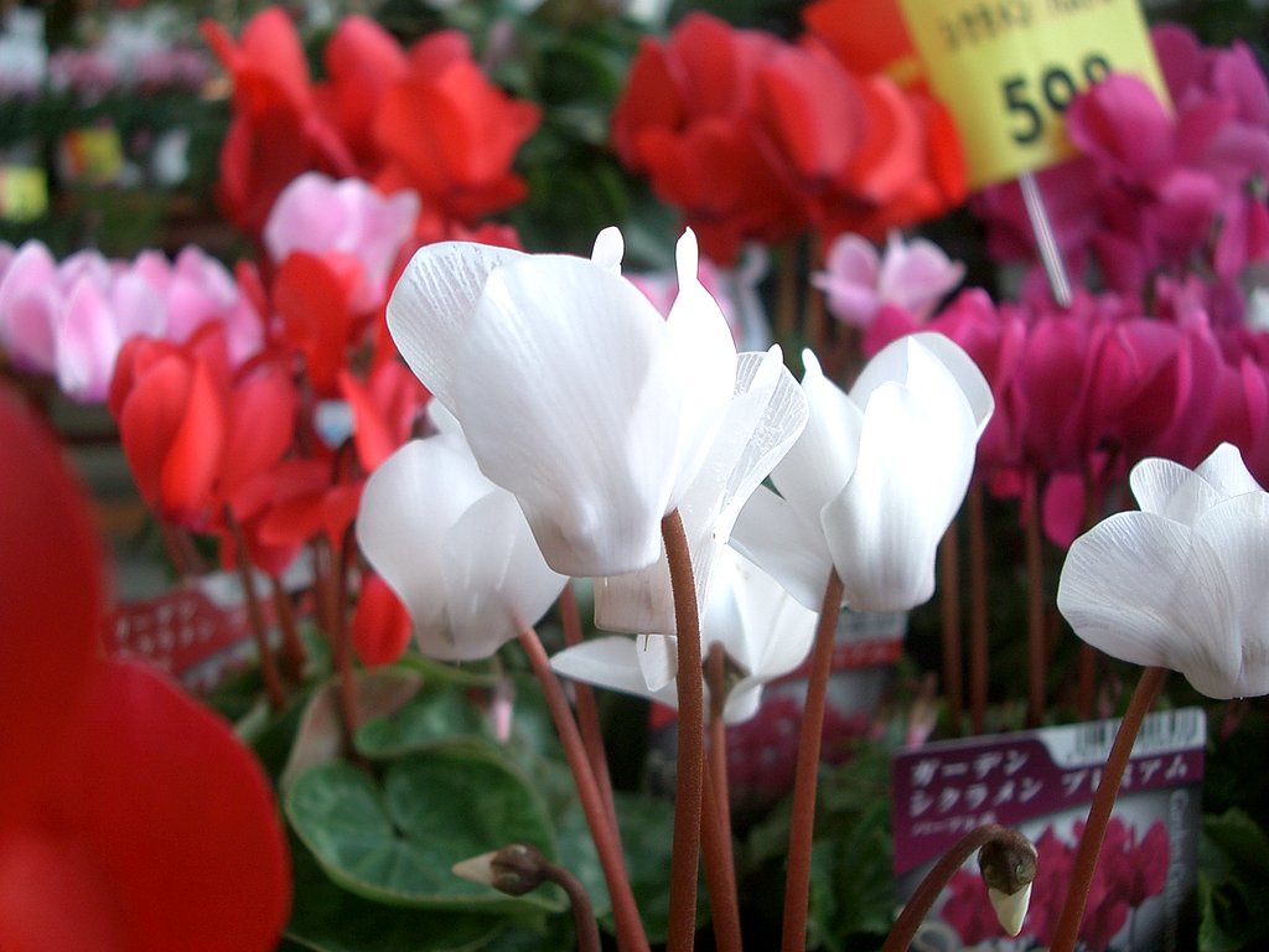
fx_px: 1503
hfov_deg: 45.8
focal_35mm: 41
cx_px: 634
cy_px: 476
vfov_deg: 35.1
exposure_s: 1/80
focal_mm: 6.8
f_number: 2.8
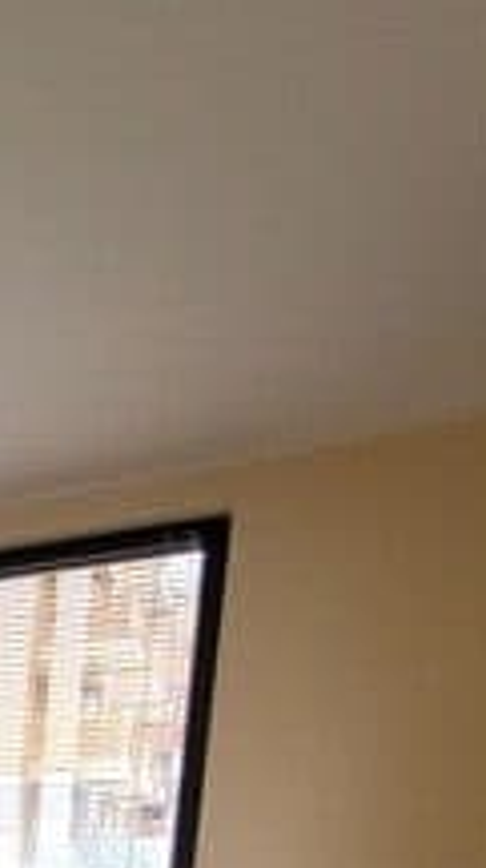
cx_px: -458
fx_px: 965
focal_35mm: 42
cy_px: 1013
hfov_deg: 19.0
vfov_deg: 37.8
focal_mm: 1.74
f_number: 2.2
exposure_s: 1/50
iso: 50
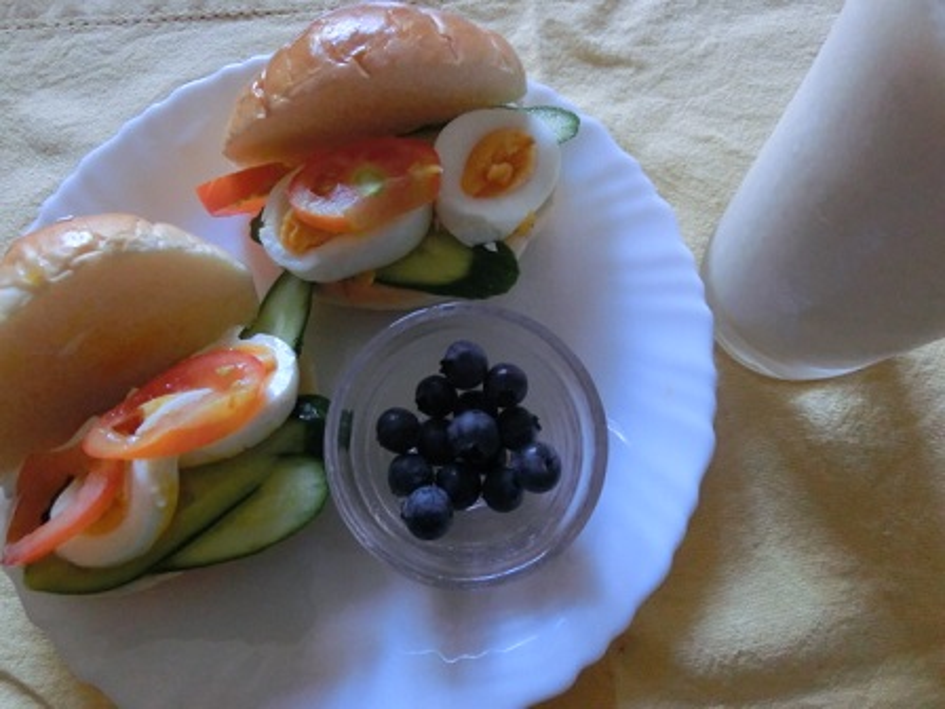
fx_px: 682
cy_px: 354
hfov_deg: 69.4
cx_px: 472
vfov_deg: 54.9
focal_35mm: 25
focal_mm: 4.4
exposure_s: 1/125
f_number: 3.3
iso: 800
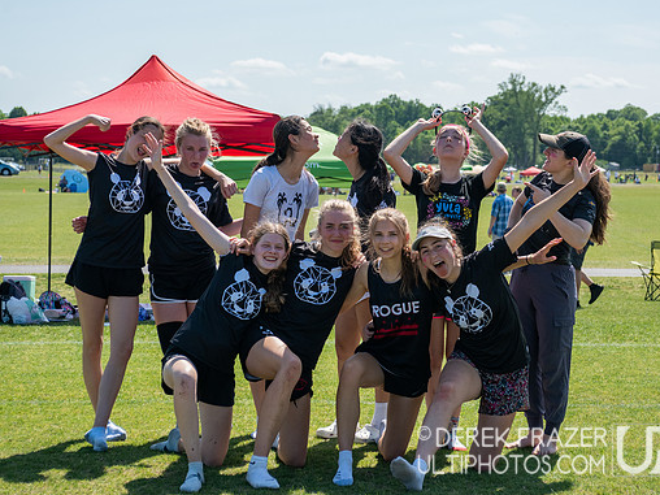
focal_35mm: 86
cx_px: 363
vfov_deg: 17.2
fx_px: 1640
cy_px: 209
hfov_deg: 22.7
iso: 560
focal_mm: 66
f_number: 6.3
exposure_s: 1/2000
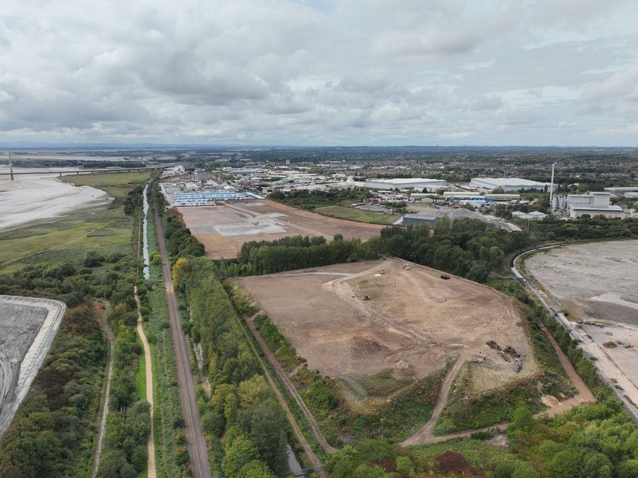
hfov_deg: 71.6
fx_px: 442
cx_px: 319
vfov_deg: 56.8
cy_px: 239
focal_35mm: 24
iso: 210
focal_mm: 12.29
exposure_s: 1/3200
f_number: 2.8
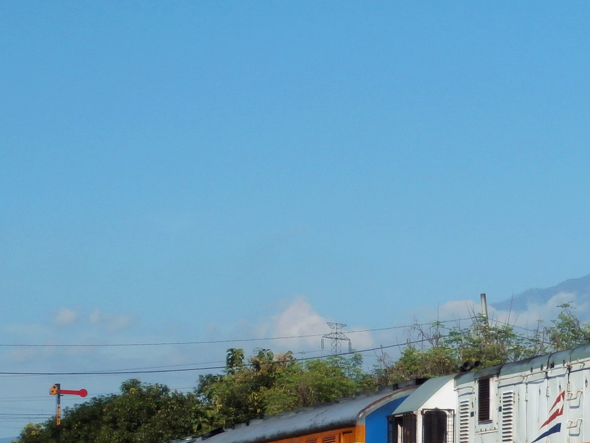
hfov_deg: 14.5
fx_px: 2284
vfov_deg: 11.0
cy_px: 405
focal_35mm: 134
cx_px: 589
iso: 100
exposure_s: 1/640
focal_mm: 10.11
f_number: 4.5
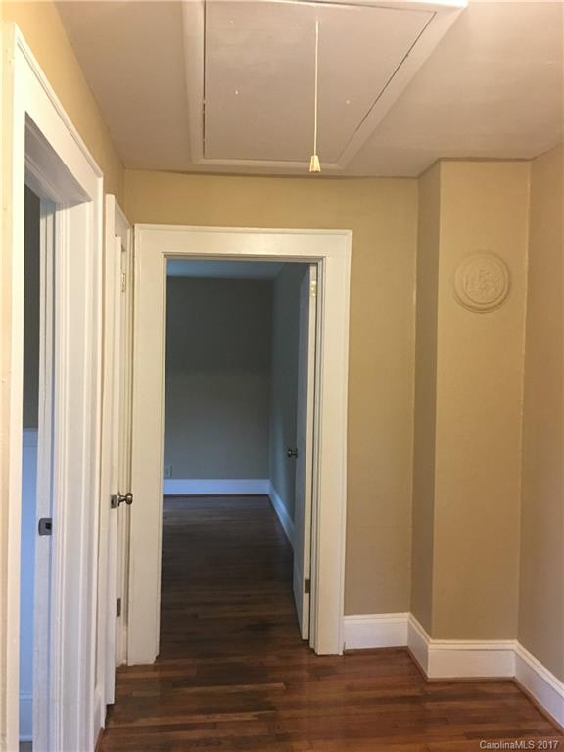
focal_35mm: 29
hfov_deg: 48.2
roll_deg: -1.8
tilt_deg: +0.7
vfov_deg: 61.7
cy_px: 376
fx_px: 630
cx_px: 282
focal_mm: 4.15
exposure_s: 1/30
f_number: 2.2
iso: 250
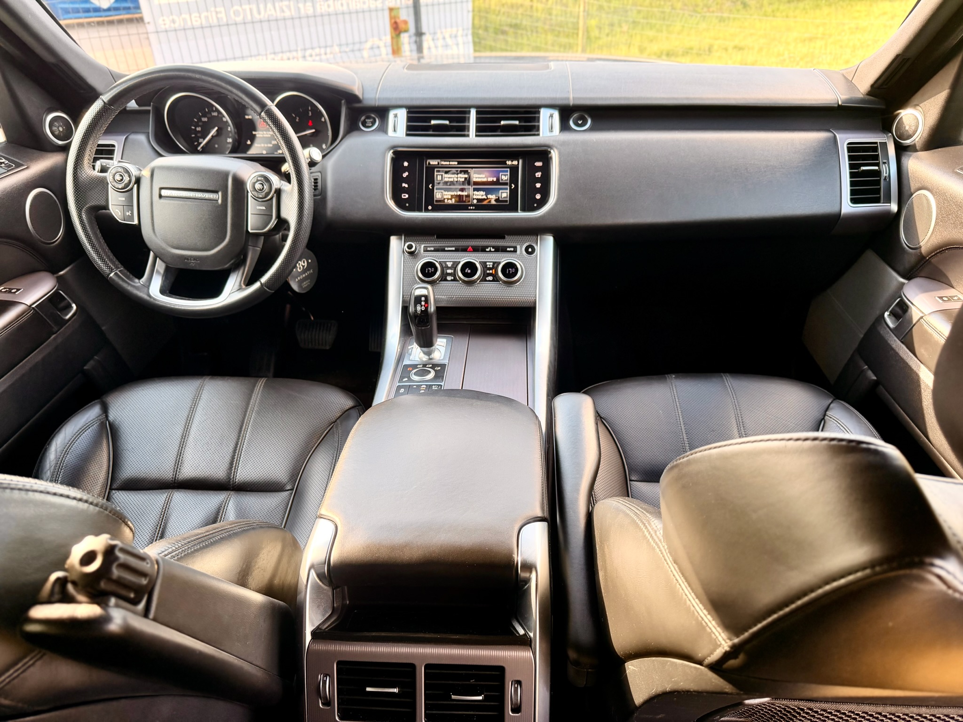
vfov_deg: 56.8
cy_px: 361
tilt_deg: -32.6
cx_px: 482
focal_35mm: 24
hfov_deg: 71.6
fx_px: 668
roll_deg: +2.2
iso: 160
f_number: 1.78
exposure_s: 1/121
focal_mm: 6.76
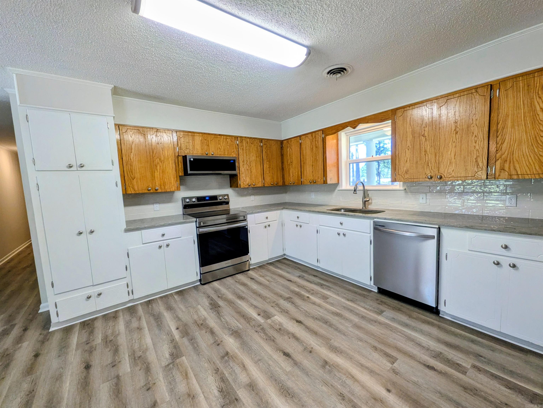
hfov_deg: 102.1
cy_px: 204
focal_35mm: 14
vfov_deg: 85.7
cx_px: 272
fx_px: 220
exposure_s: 1/120
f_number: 2.2
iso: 123
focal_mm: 1.85
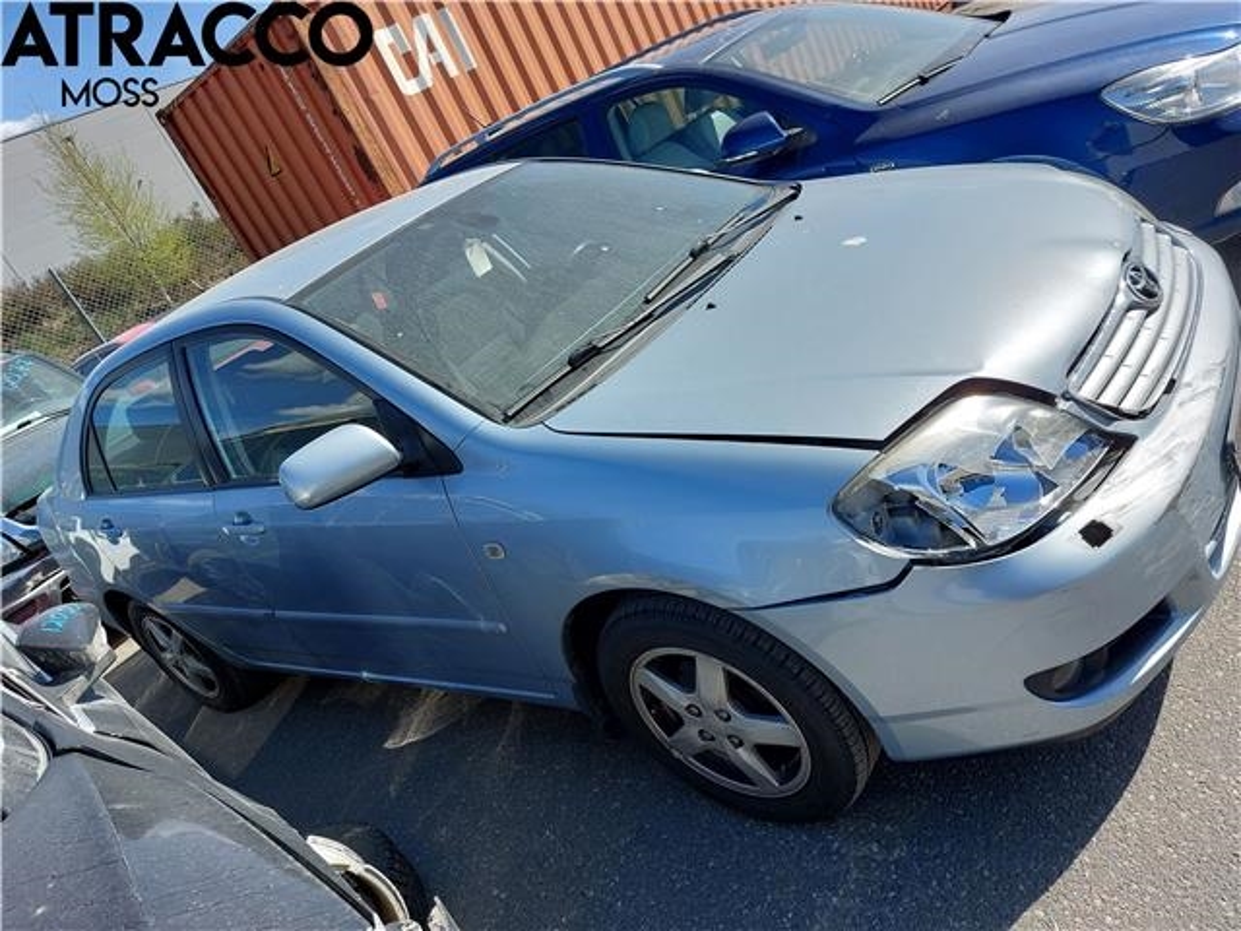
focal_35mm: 24
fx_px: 860
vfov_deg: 56.8
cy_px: 466
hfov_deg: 71.6
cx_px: 620
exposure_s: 1/949
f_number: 1.8
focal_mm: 5.23
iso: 25
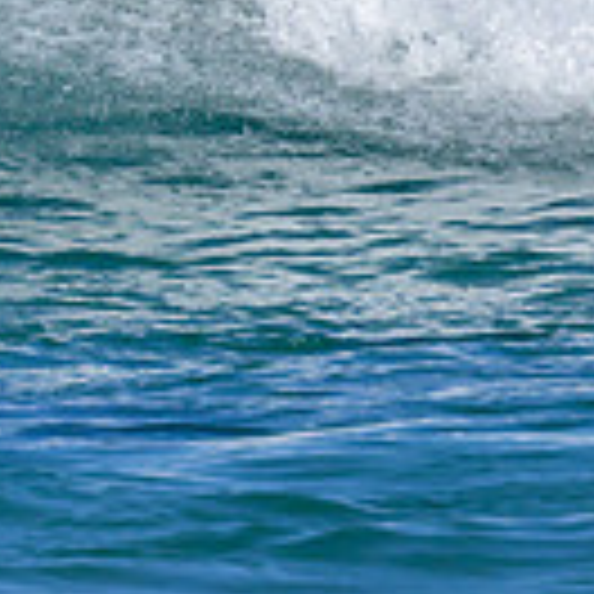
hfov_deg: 0.6
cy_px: -48
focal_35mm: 2880
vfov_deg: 0.6
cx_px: -736
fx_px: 55912
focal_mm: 560
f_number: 8
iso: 400
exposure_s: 1/1600
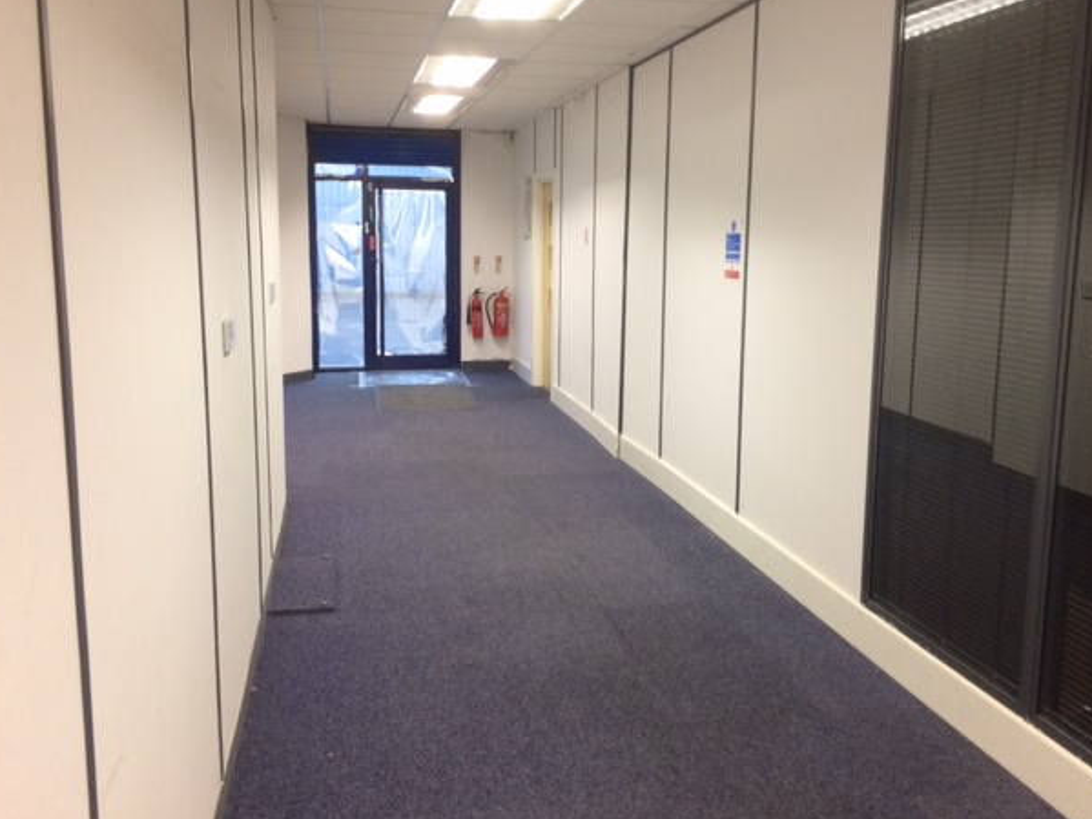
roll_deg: +0.2
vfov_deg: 45.4
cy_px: 387
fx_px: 978
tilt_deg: -10.4
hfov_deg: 58.4
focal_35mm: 31
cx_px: 560
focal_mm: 4.15
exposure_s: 1/33
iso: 125
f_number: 2.2
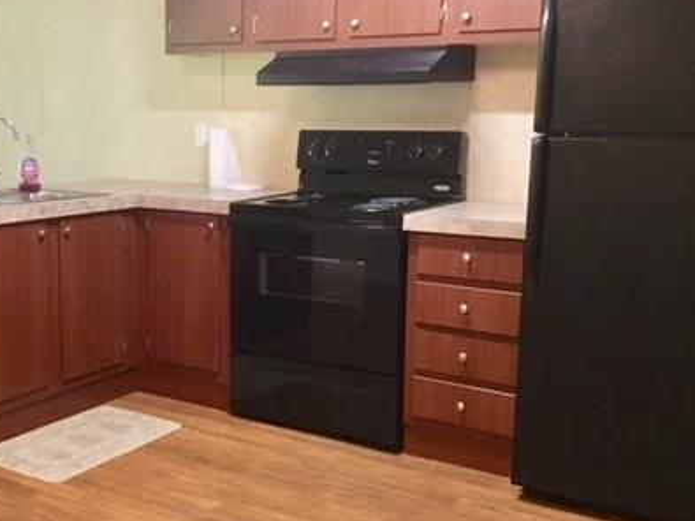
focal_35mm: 47
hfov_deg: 39.6
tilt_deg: -9.6
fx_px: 943
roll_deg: -1.1
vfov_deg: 30.9
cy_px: 273
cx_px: 199
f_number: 2.2
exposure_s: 1/30
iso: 250
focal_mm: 4.15
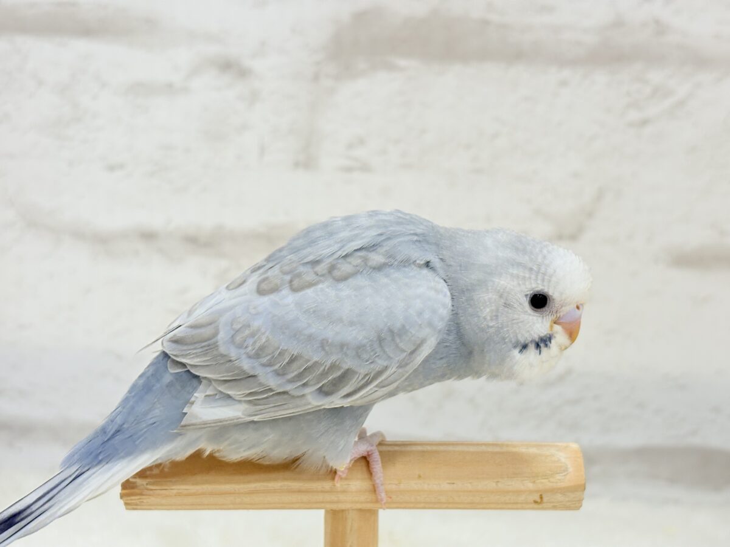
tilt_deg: -8.8
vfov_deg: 28.0
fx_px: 1097
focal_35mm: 52
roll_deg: -1.6
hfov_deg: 36.8
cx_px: 365
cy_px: 274
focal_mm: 5.96
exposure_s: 1/100
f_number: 1.6
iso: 64
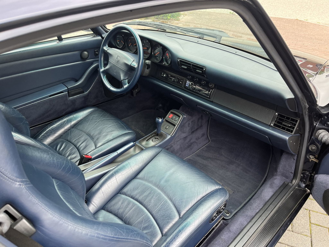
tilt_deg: -34.8
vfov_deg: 53.1
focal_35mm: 26
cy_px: 124
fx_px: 247
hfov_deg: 67.3
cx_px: 164
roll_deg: -0.7
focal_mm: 5.1
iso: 80
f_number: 1.6
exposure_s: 1/121
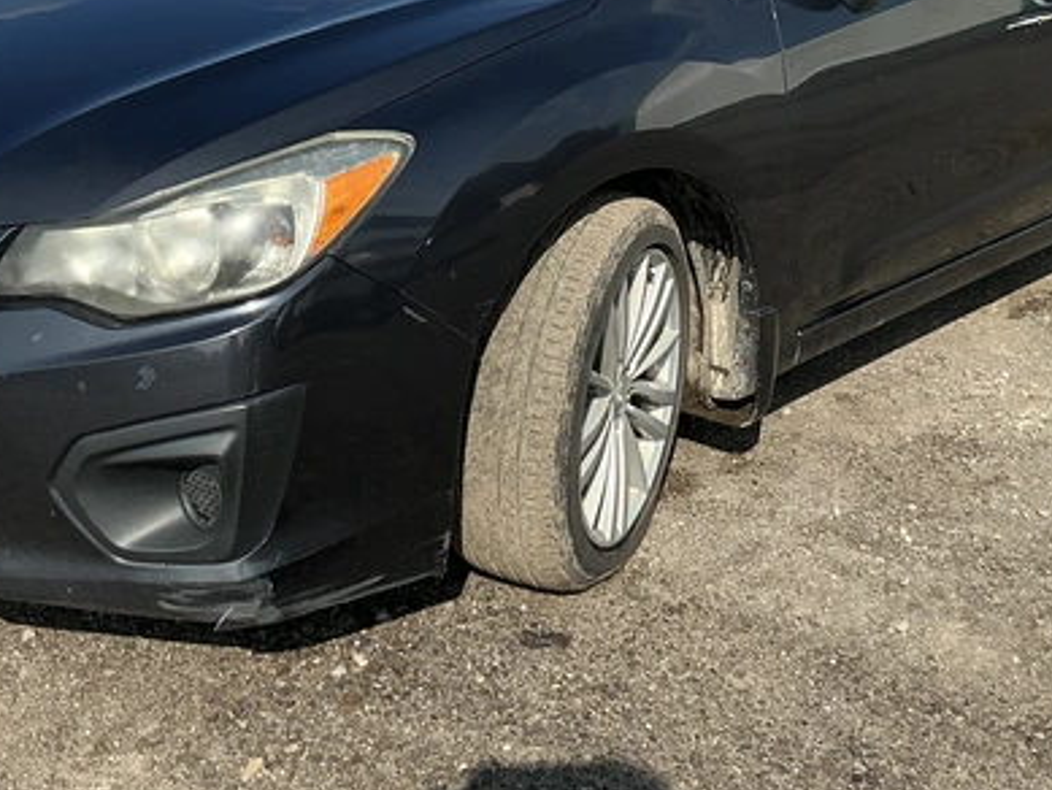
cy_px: 69
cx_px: 541
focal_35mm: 54
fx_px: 1642
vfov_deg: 26.1
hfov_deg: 35.5
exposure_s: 1/1848
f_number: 1.8
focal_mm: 3
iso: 25
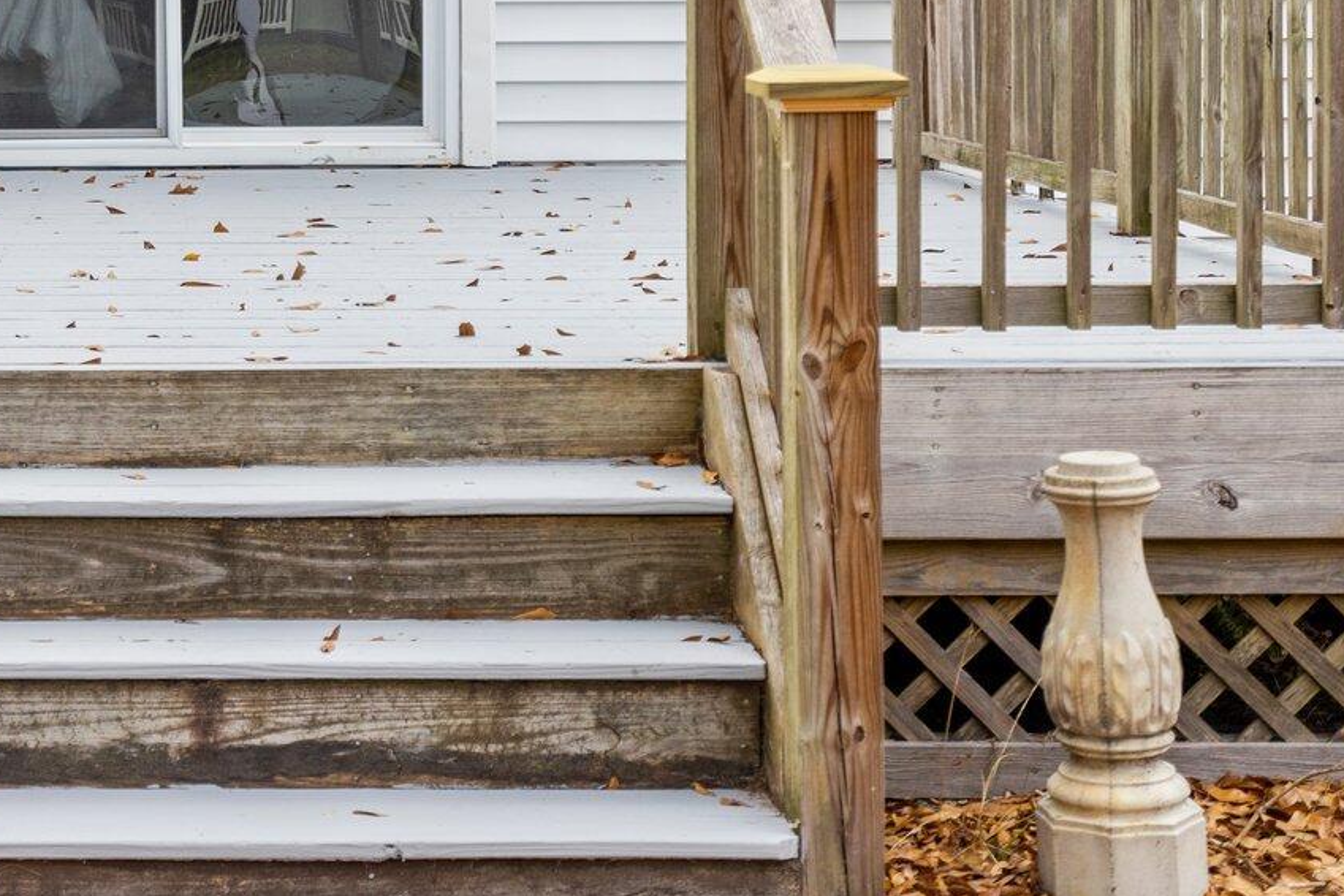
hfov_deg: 24.1
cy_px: 7
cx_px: 155
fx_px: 3061
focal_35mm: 82
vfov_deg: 16.3
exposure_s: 1/160
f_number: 4
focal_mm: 34
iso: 100
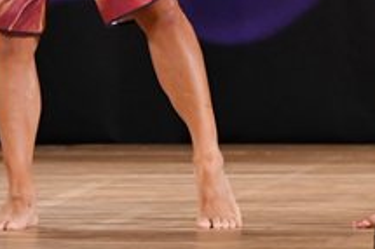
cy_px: -165
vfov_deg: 1.6
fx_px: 9003
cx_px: 242
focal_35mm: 865
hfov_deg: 2.4
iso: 3200
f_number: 5.6
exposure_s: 1/400
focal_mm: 160
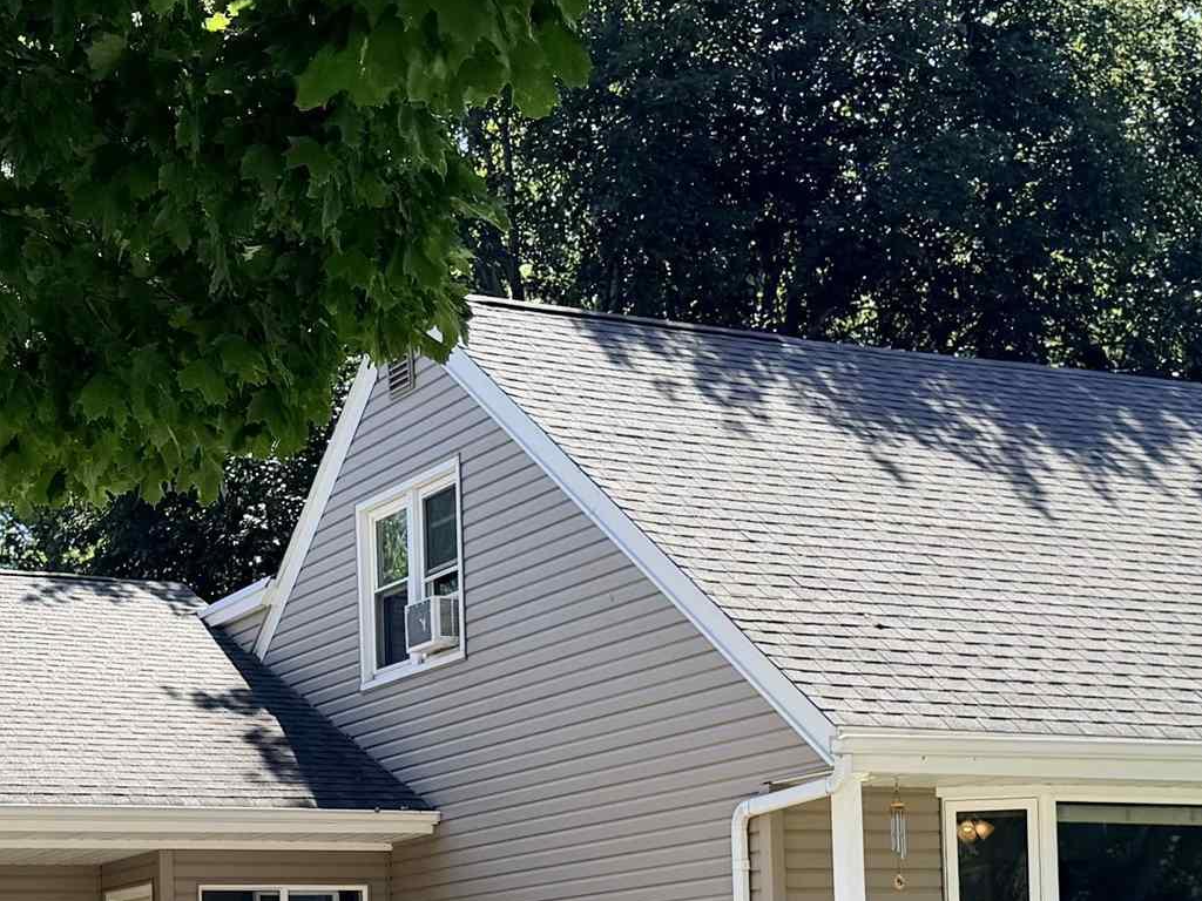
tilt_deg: +1.7
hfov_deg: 27.0
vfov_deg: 19.7
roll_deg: +2.6
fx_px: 2500
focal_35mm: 72
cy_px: 951
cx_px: 506
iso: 80
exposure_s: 1/3279
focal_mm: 6.76
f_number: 1.78
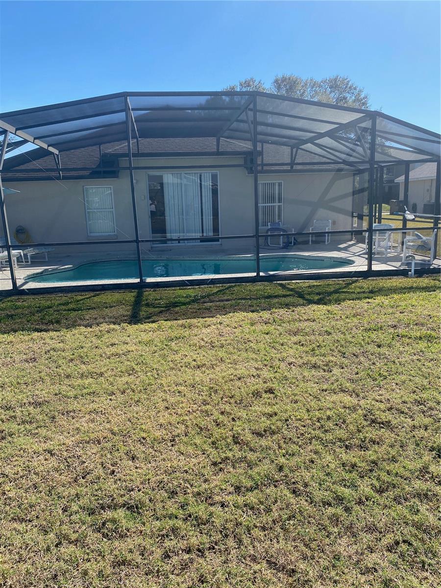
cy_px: 294
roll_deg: +2.0
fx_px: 442
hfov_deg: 53.1
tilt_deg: -11.9
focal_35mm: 26
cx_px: 220
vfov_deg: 67.3
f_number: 1.8
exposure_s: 1/1927
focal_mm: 4.25
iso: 32
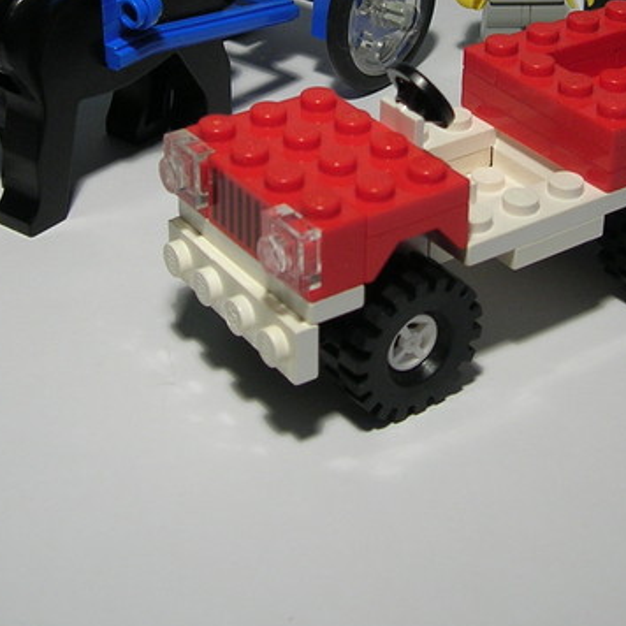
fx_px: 1555
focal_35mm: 76
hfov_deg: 22.6
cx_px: 427
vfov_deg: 22.3
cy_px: 76
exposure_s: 1/48.8
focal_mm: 5.7
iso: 50
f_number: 2.9
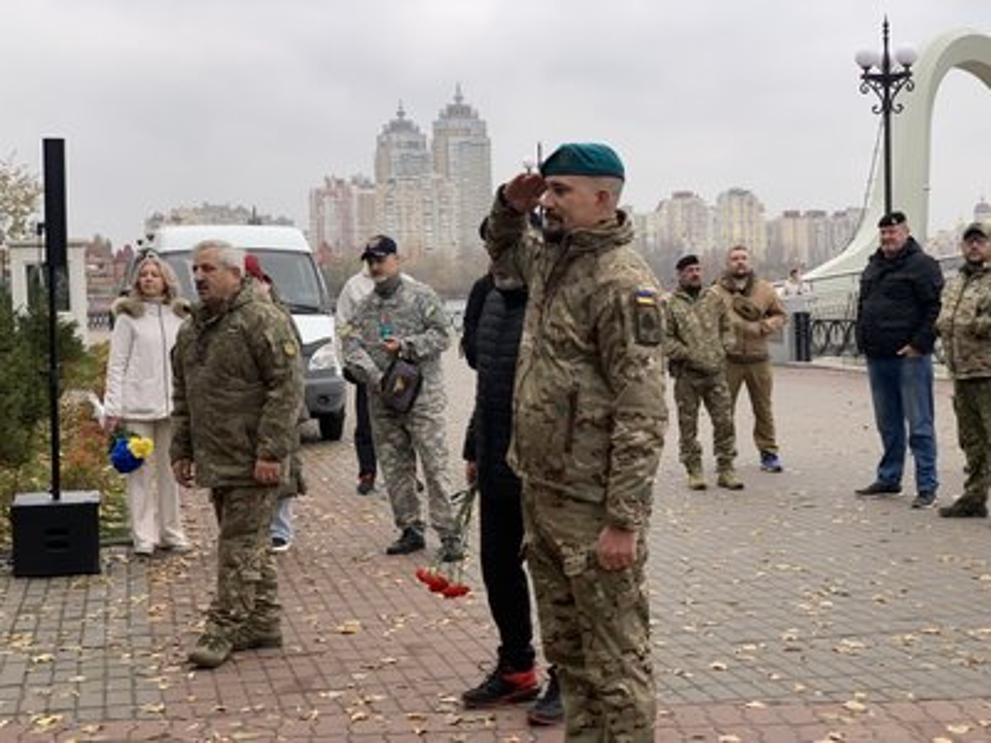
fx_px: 1489
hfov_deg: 36.8
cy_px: 372
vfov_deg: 28.0
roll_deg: -0.8
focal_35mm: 52
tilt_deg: -1.9
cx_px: 496
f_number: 2.4
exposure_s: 1/78
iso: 16
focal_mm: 6
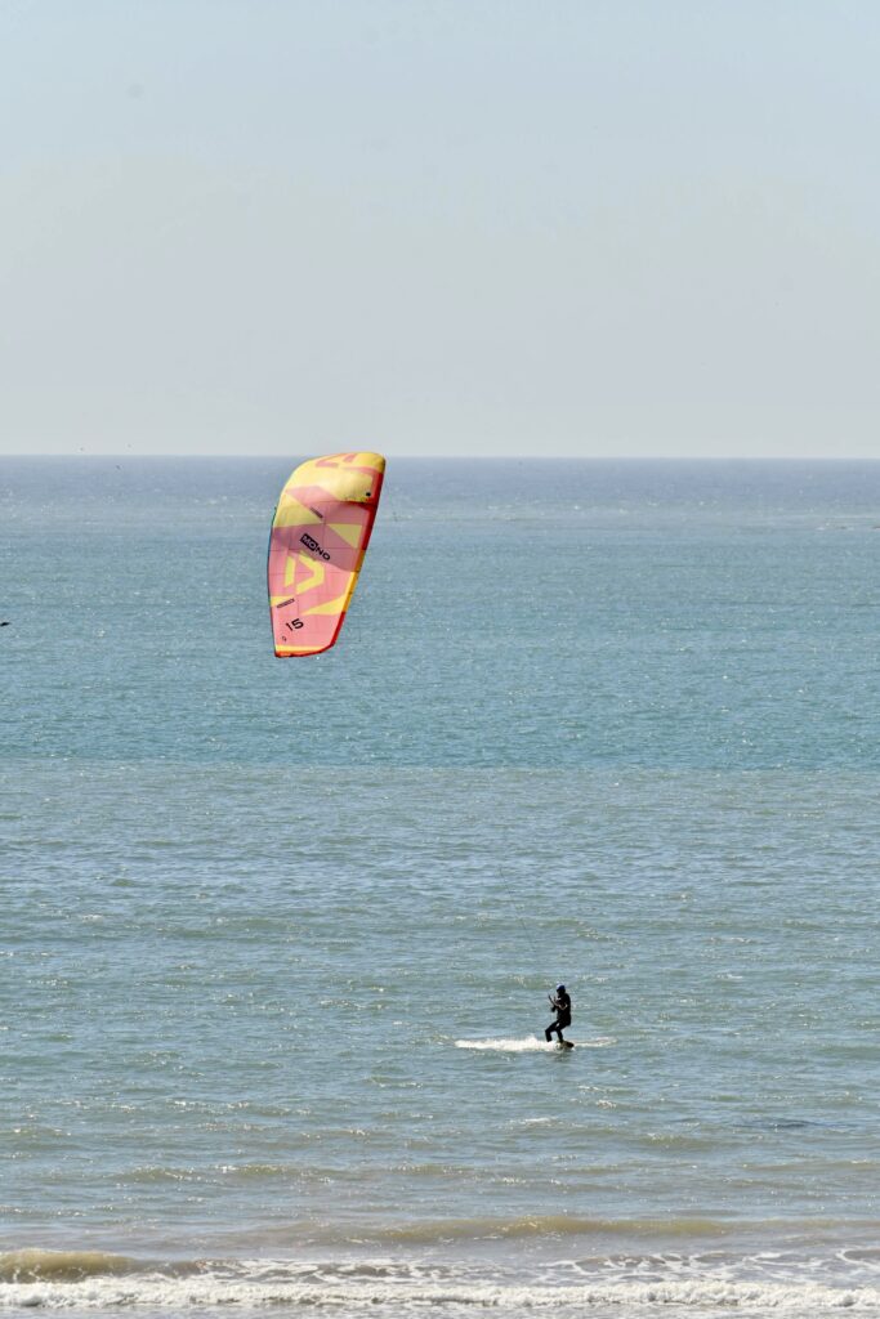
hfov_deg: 4.3
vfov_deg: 6.4
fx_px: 11728
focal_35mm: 320
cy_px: 660
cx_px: 440
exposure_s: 1/1000
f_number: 5.6
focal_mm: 320
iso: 100
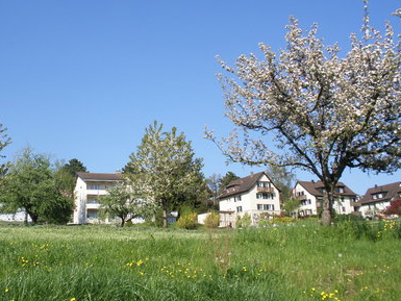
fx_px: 556
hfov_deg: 39.5
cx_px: 157
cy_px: 161
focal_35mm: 48
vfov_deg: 30.3
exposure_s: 1/100
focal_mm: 6.6
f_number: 10
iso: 64
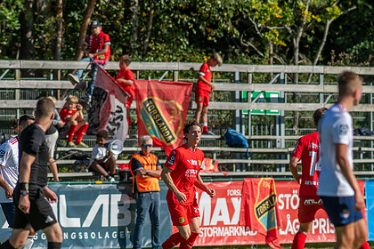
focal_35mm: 641
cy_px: 166
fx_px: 6659
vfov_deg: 2.1
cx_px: 213
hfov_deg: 3.2
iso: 100
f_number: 3.5
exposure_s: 1/1600
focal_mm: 300
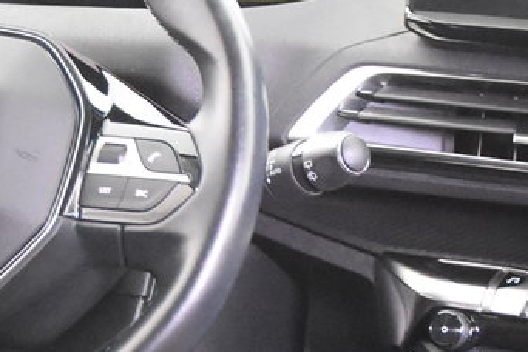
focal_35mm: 146
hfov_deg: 14.0
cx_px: 117
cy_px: 339
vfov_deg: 9.3
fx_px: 2141
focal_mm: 26
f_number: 3.2
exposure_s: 1/40
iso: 10000
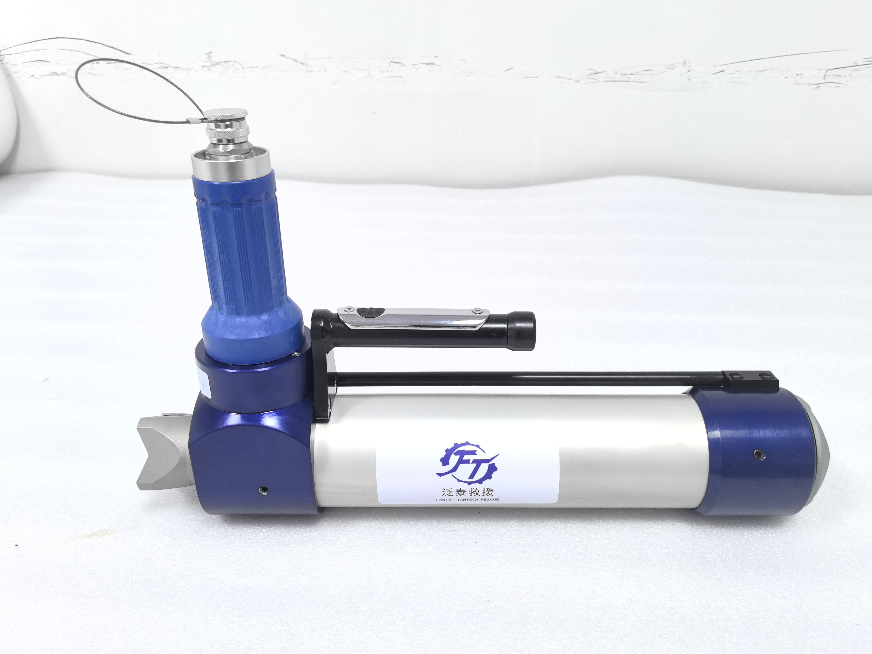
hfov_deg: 65.3
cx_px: 436
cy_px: 327
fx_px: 680
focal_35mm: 27
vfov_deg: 51.4
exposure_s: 1/33.3
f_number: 2
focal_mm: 6.35
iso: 320
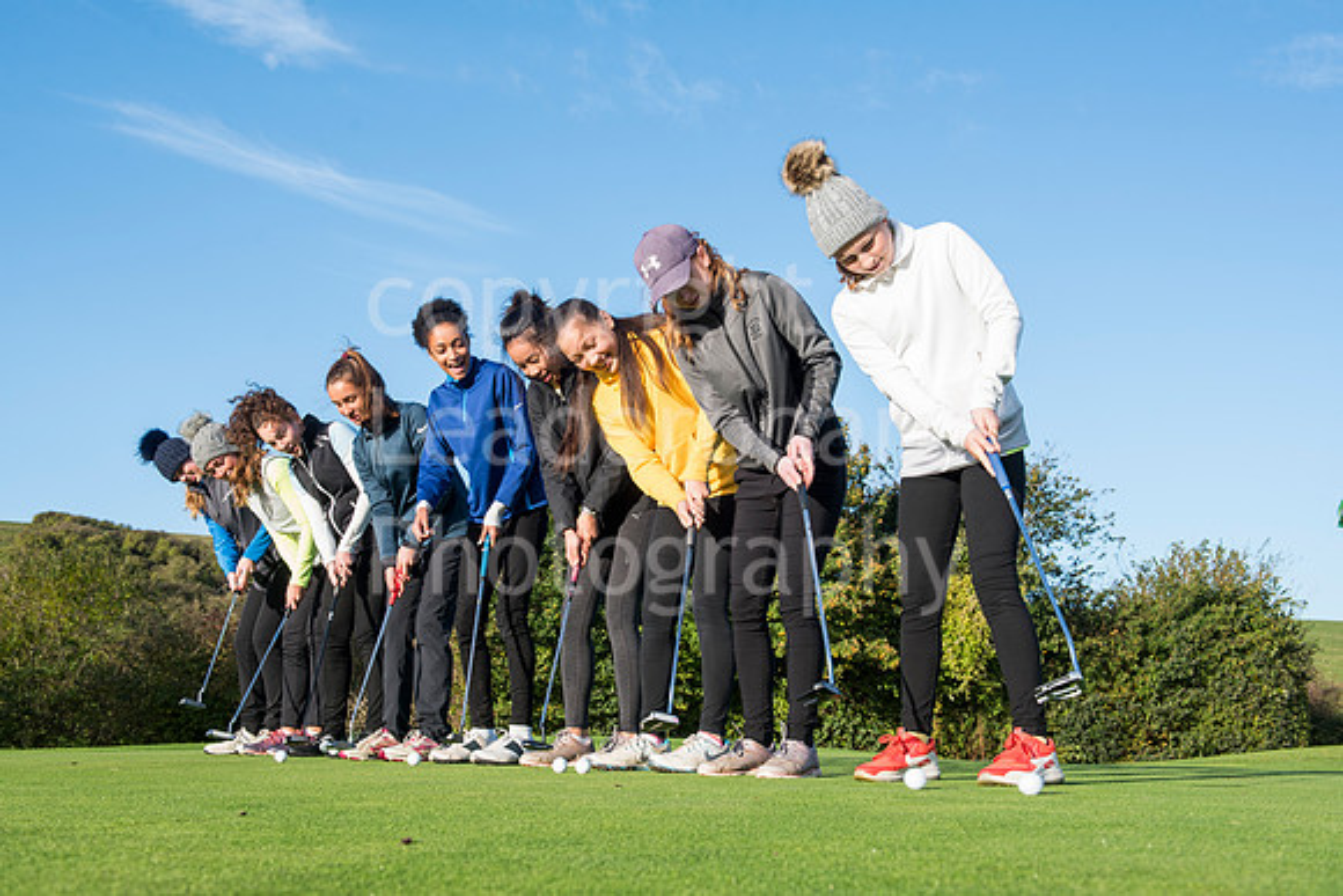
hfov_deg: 50.7
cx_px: 672
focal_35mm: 38
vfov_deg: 35.1
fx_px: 1418
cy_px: 448
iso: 200
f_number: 7.1
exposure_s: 1/200
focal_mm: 38
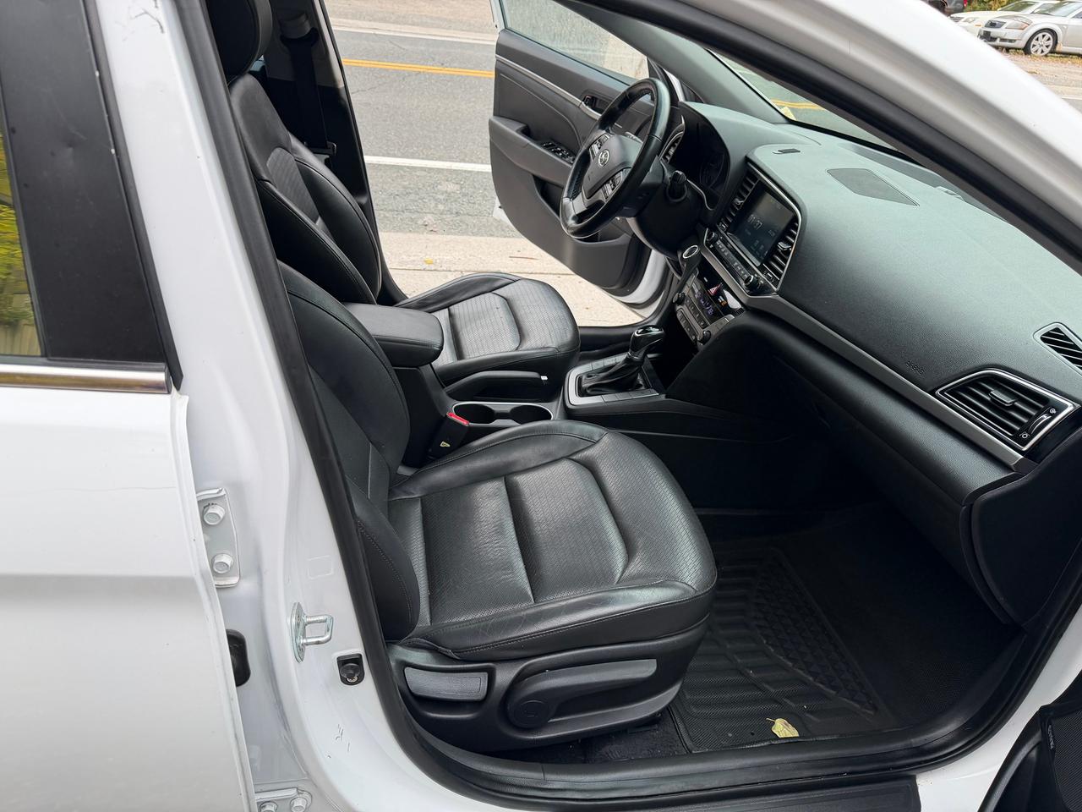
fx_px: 750
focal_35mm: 24
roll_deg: -4.8
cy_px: 406
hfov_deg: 71.6
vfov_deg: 56.8
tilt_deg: -30.7
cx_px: 541
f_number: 1.78
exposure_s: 1/617
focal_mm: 6.76
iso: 100
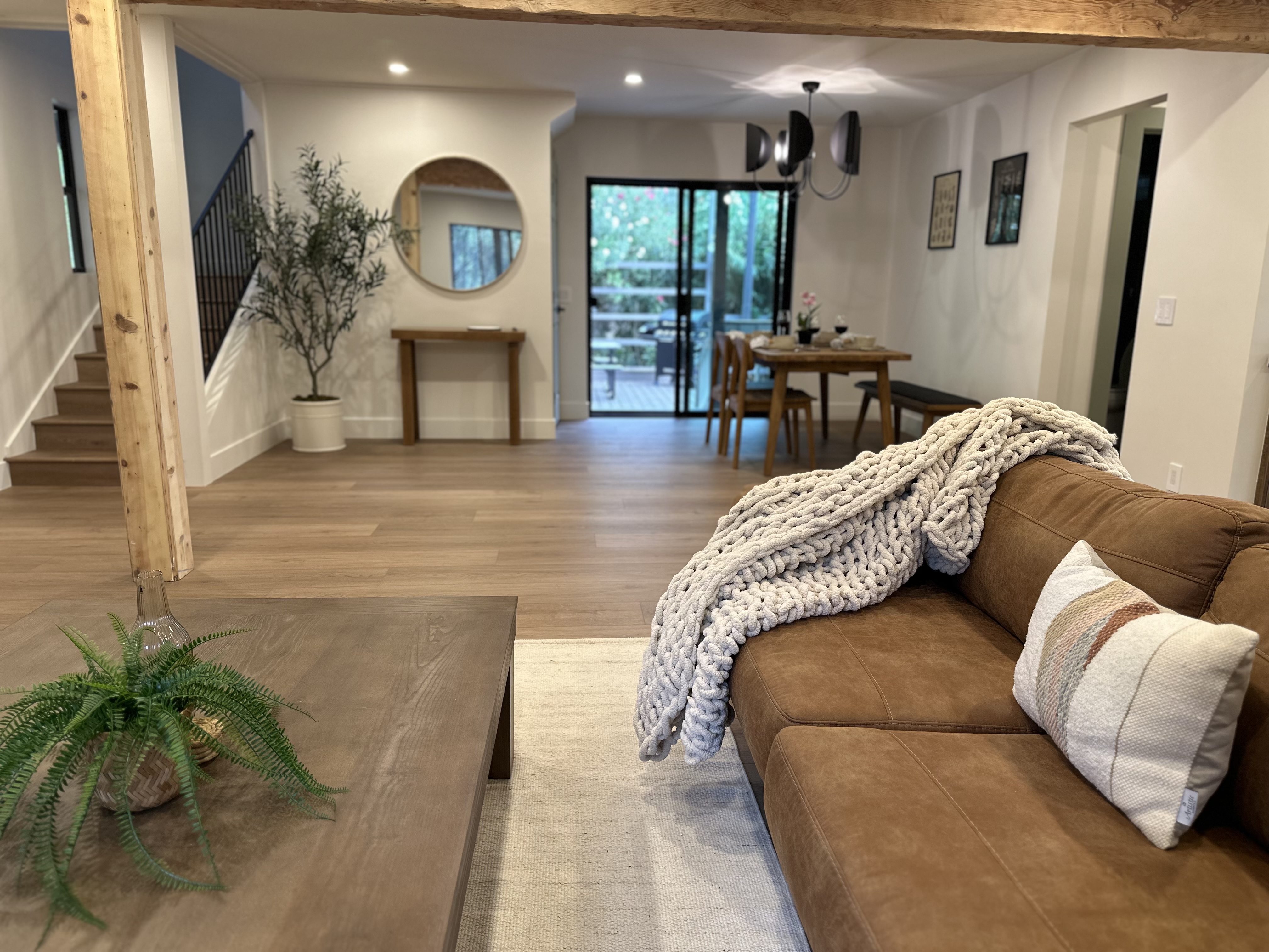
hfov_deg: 71.6
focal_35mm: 24
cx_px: 634
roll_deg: -1.2
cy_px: 476
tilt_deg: -13.1
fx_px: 880
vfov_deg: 56.8
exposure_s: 1/60
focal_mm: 6.86
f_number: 1.78
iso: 125
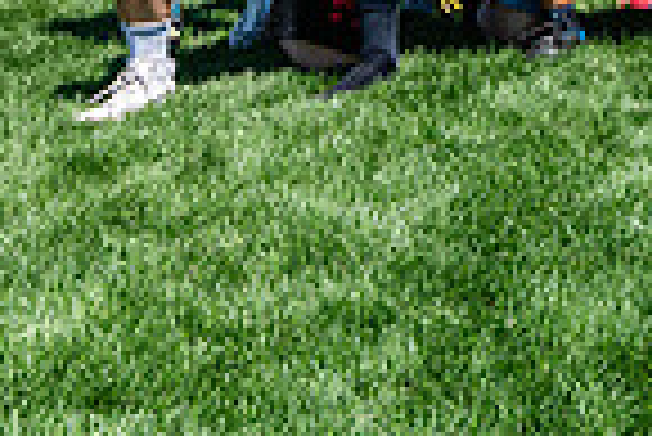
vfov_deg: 11.1
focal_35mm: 116
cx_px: 1075
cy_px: -339
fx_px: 2103
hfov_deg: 15.7
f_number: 5.6
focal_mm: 29
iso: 160
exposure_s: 1/800
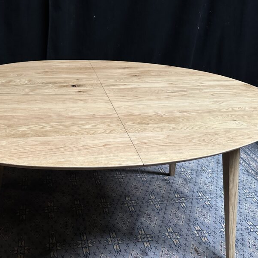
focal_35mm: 36
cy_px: 151
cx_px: 93
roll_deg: -1.7
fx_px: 304
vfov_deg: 45.9
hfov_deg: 45.6
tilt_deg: -30.5
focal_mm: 6.86
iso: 400
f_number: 1.78
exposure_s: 1/60
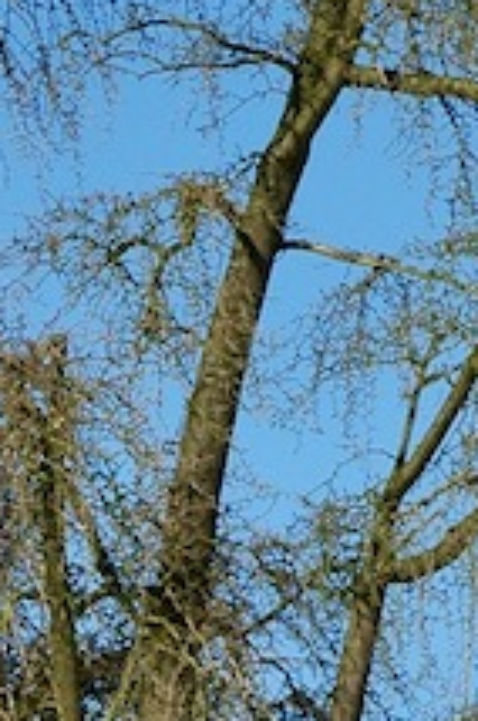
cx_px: -52
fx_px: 6593
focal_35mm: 330
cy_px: 1270
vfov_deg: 6.1
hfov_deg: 4.1
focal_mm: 46
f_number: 11
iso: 200
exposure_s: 1/400
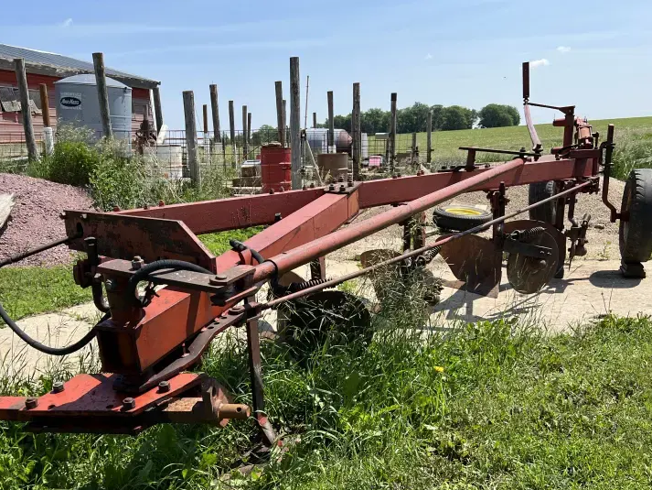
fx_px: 659
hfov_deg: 52.5
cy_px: 315
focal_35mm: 35
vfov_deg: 40.3
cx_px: 282
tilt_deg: -15.3
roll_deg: +3.8
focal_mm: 5.7
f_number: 1.5
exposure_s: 1/3165
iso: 50
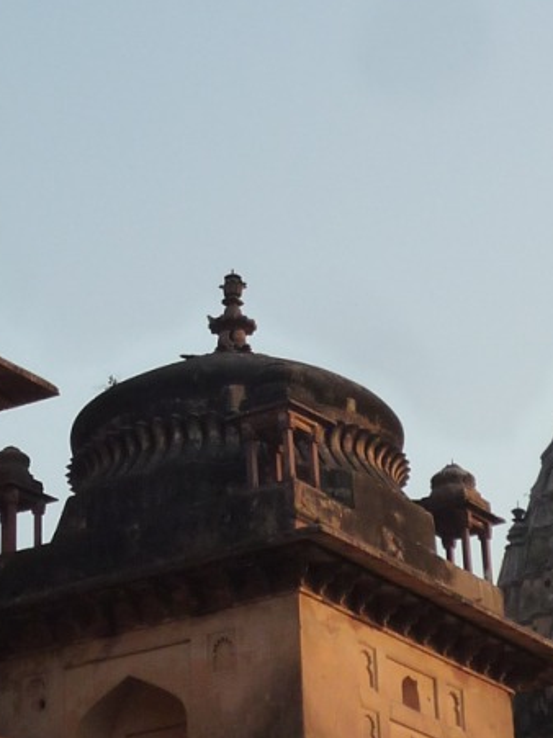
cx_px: 31
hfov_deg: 10.4
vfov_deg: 13.9
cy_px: 136
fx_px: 3005
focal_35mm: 141
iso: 160
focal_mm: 7.8
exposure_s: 1/320
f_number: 4.3
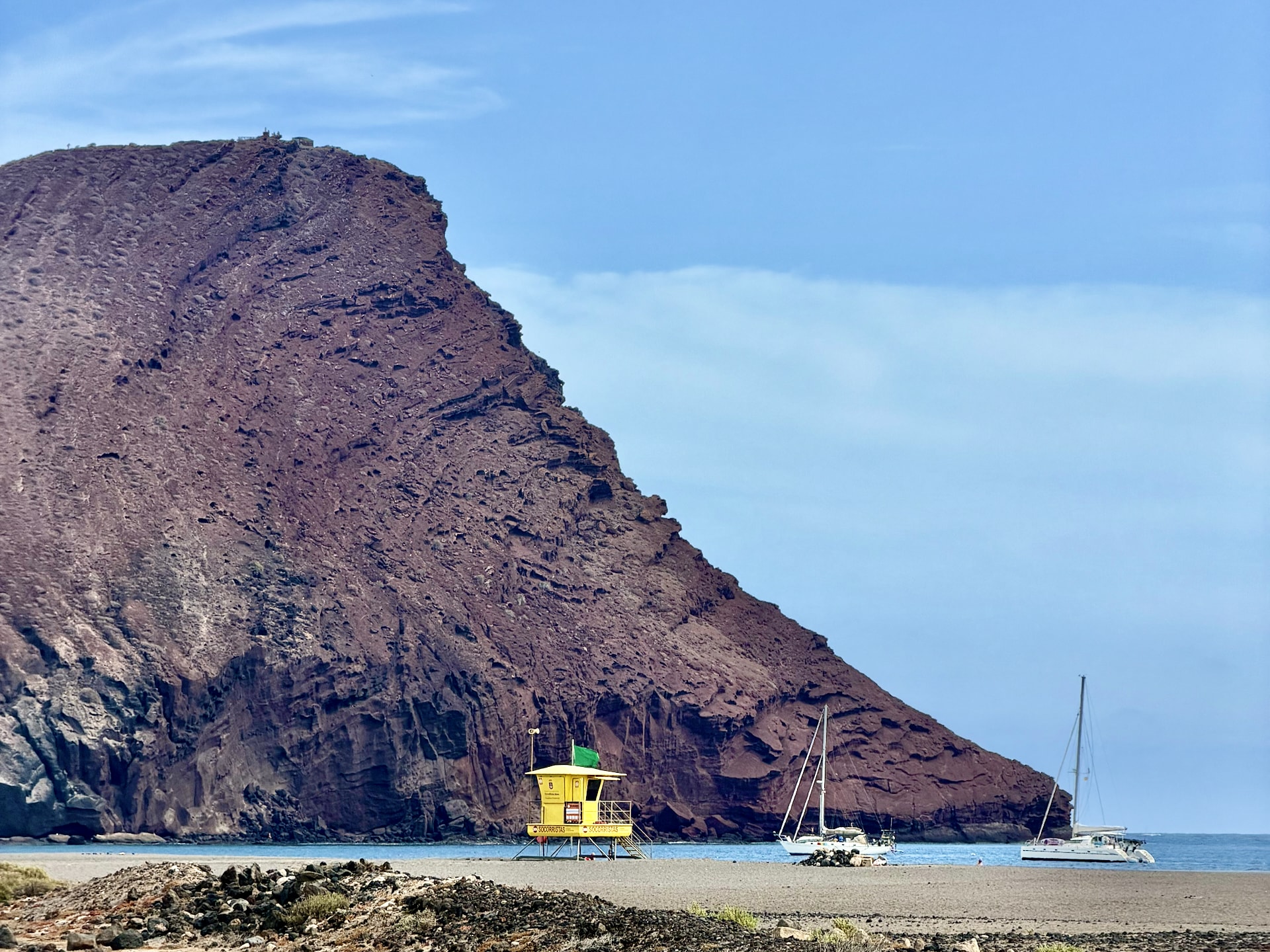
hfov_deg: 19.6
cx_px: 635
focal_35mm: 100
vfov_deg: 14.8
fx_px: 3669
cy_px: 476
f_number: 2.8
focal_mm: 16.89
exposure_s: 1/638
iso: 20
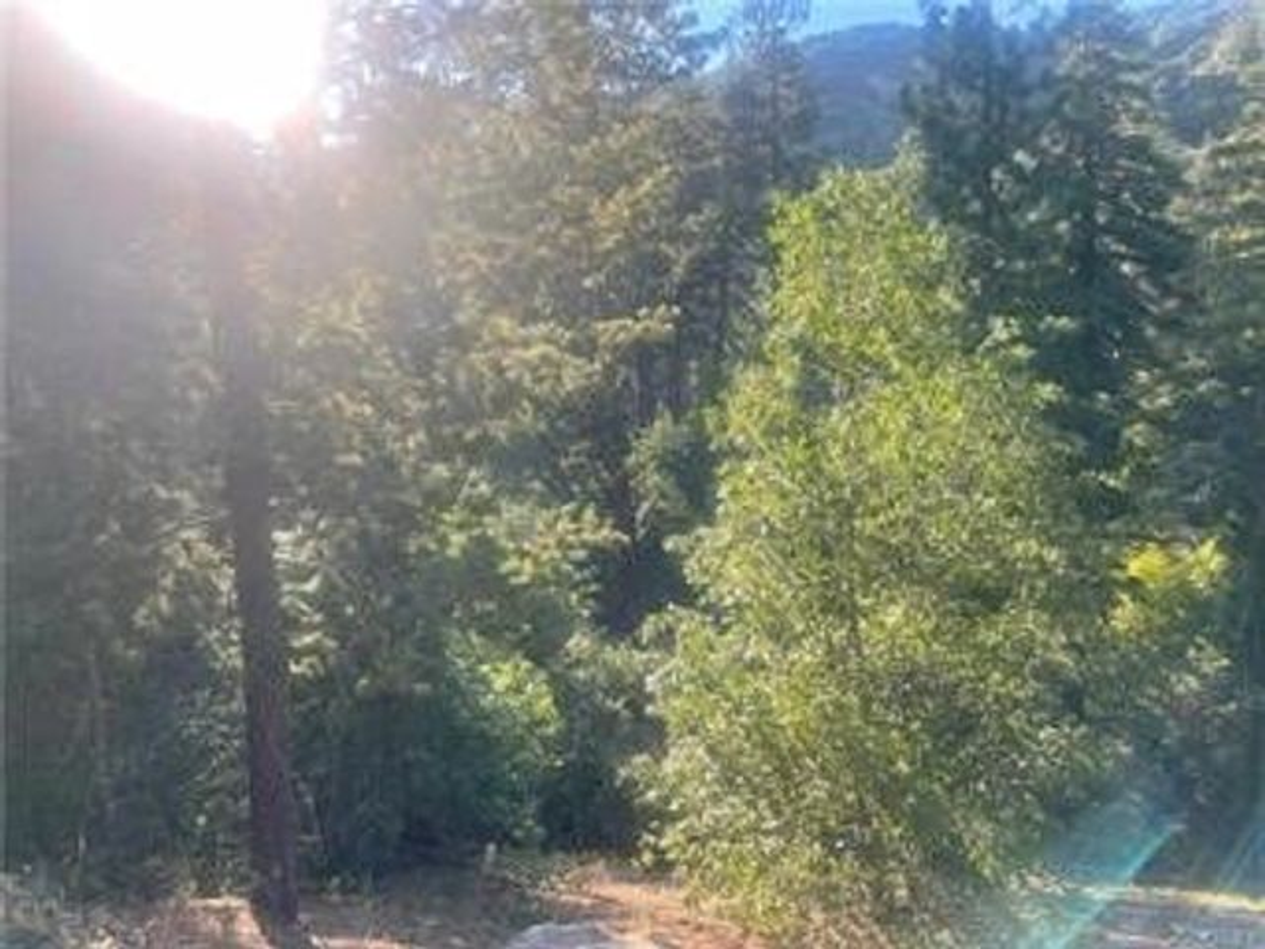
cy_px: 474
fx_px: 950
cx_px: 632
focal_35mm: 26
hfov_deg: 67.3
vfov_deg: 53.1
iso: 50
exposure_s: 1/840
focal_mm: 5.7
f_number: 1.5
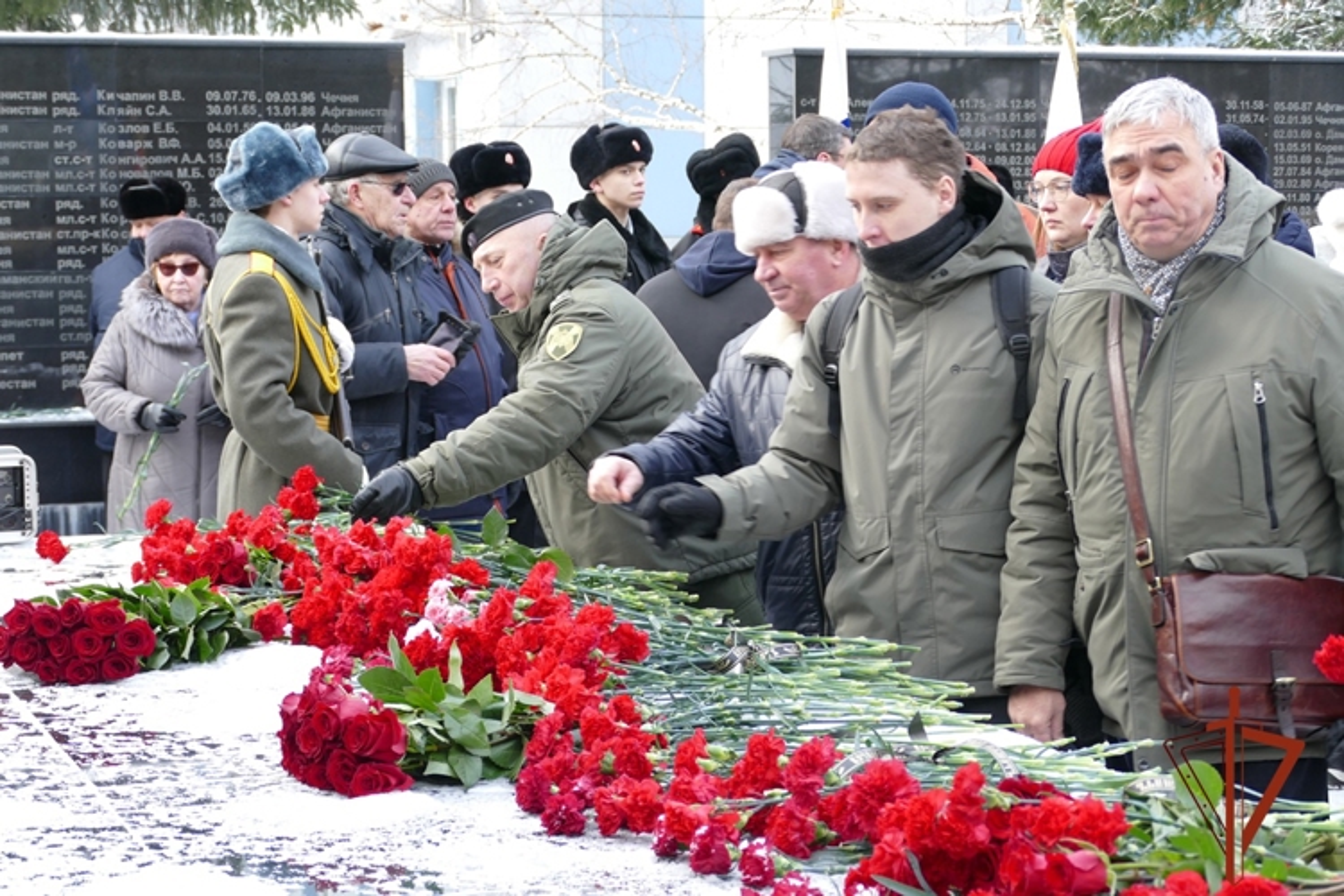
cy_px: 448
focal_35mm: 78
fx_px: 2912
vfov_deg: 17.5
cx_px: 672
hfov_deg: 26.0
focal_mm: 28.55
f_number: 3.7
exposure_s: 1/125
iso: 250
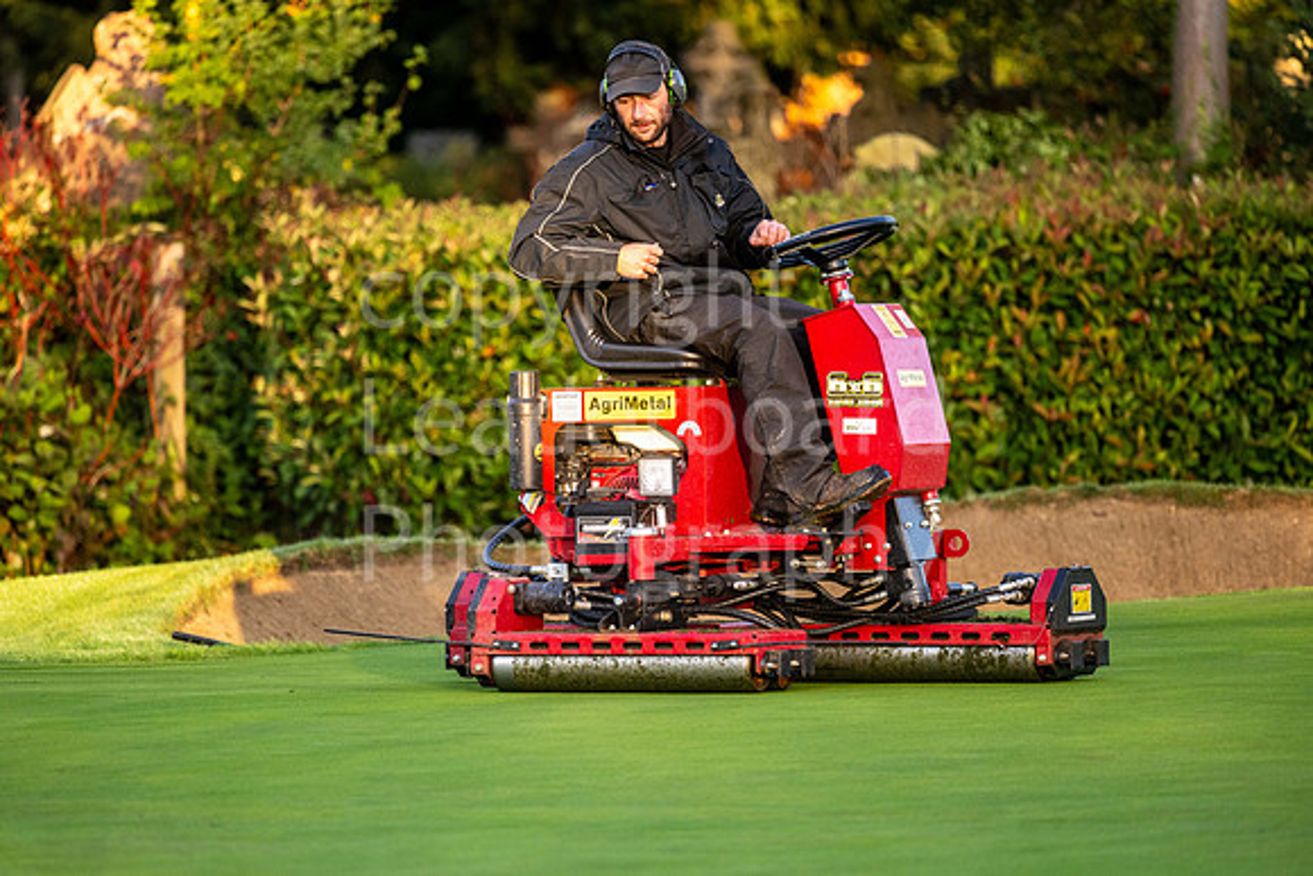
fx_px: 10944
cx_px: 656
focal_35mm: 300
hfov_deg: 6.9
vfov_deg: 4.6
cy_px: 438
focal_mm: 300
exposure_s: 1/800
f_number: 4
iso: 800
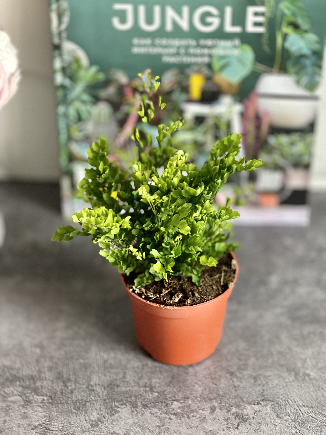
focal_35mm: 64
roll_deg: +0.3
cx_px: 163
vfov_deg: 30.3
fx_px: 804
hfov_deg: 22.9
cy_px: 218
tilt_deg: -38.3
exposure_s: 1/40
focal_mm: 7.5
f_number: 2.2
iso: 320
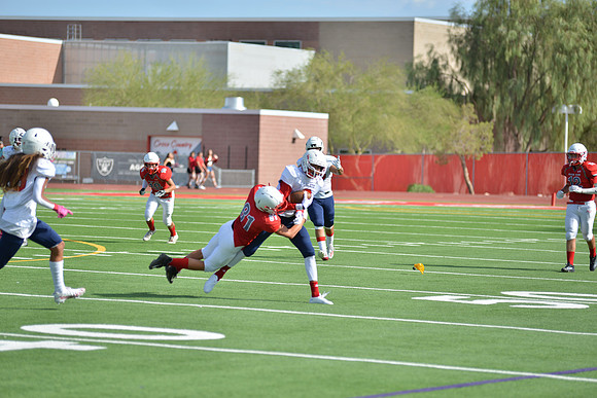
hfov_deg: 13.2
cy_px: 199
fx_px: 2571
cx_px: 298
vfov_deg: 8.9
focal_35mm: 155
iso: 100
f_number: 2.8
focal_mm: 155
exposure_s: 1/1600
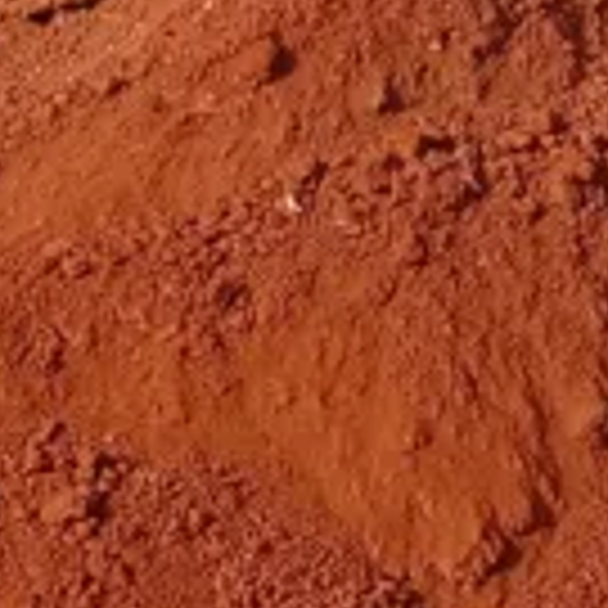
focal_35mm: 177
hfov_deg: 9.9
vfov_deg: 9.9
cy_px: 464
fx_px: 3517
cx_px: 284
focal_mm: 3.98
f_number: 1.8
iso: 52
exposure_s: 1/248
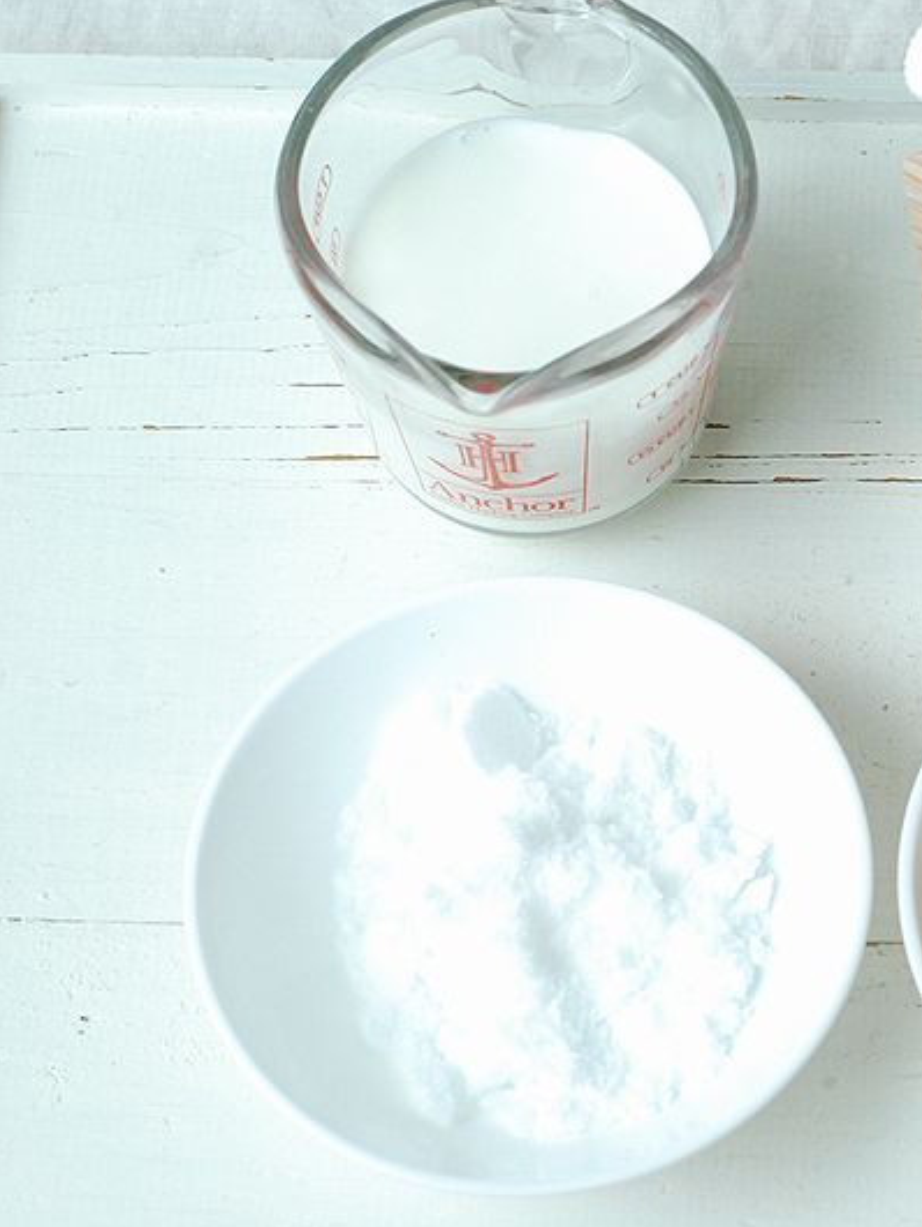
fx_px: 3868
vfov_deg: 18.0
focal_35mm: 109
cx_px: 885
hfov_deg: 13.4
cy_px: 611
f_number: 6.3
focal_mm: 50
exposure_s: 1/50
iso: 1600
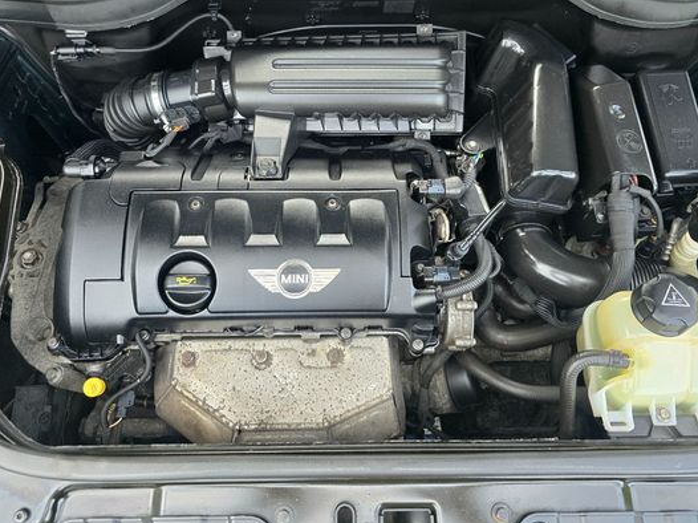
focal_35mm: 28
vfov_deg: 49.4
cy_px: 211
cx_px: 338
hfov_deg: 63.5
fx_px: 564
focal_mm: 6.3
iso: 125
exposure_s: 1/180
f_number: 1.7
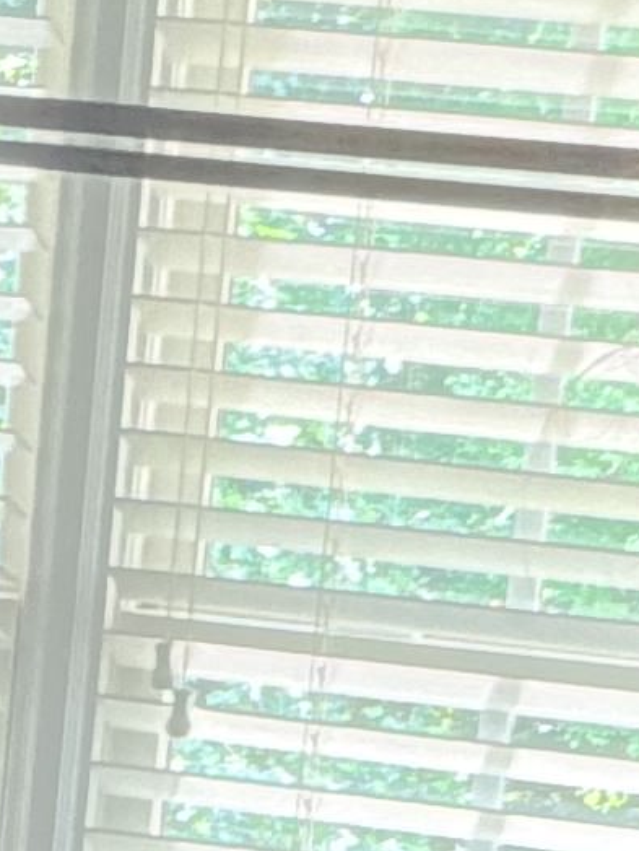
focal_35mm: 177
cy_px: 1749
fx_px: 4351
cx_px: 73
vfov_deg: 10.2
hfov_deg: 8.4
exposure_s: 1/60
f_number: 1.9
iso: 320
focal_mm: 2.71
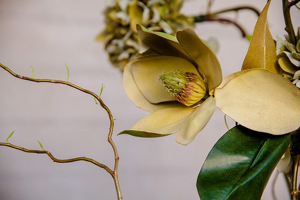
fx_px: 875
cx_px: 150
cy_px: 100
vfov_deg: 13.0
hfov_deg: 19.5
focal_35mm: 105
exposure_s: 1/250
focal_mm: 105
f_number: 5
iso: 200
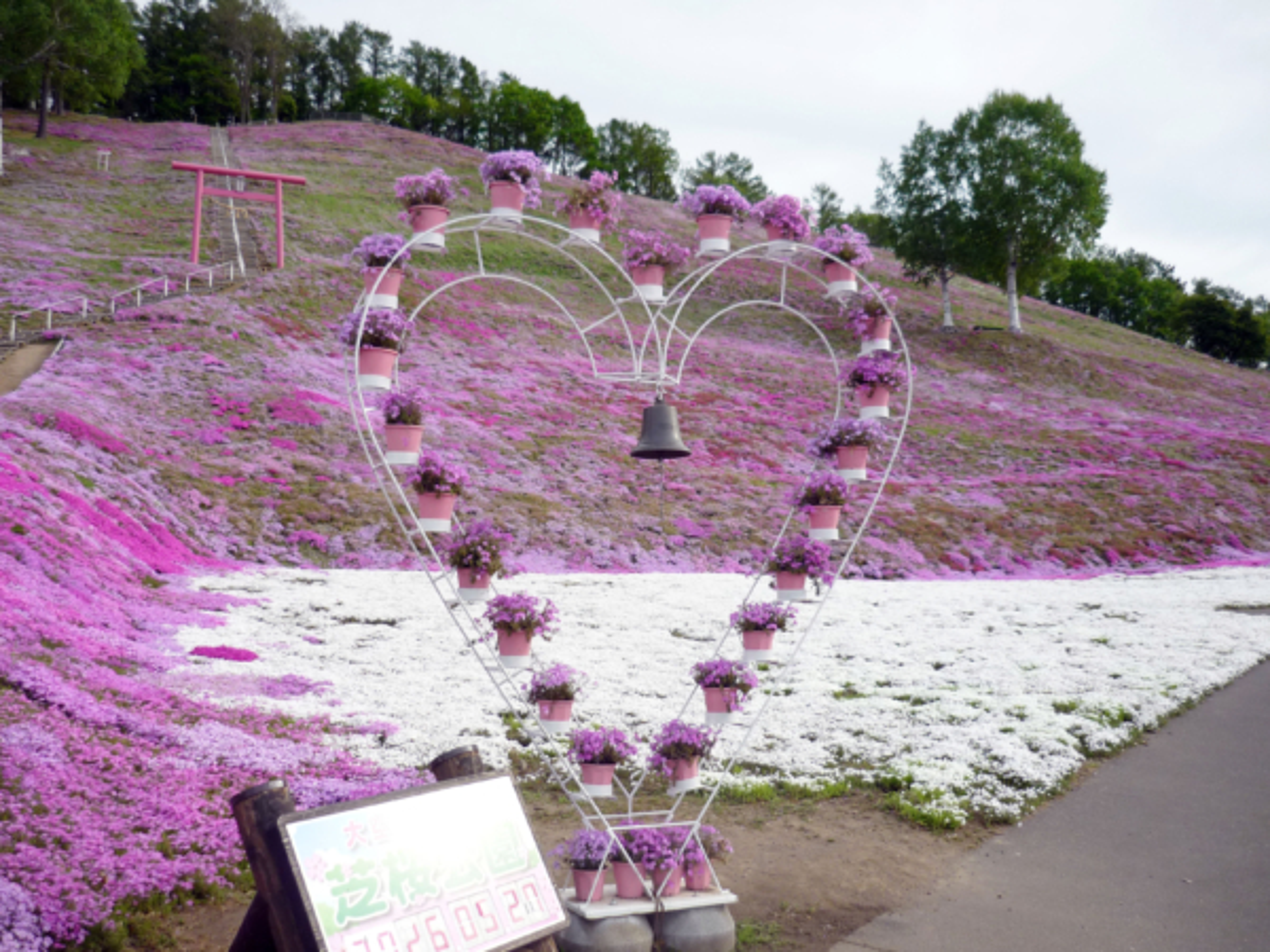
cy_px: 476
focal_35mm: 33
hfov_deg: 55.4
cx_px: 635
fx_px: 1211
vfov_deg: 42.9
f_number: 2.8
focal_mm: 5.5
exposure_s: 1/800
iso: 100
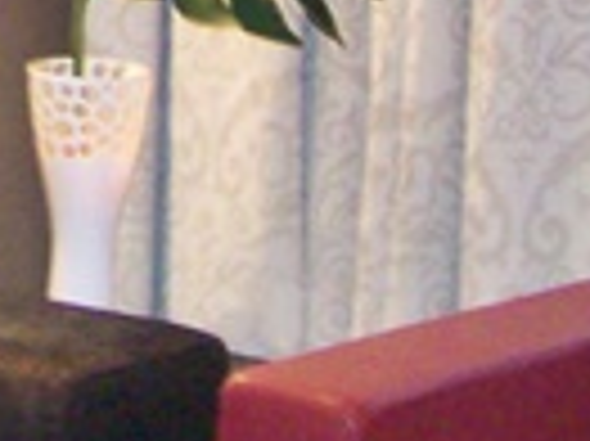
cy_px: -520
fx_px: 4444
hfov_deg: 7.4
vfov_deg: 5.5
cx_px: -405
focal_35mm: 261
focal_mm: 6.3
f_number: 2.8
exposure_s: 1/10
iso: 160
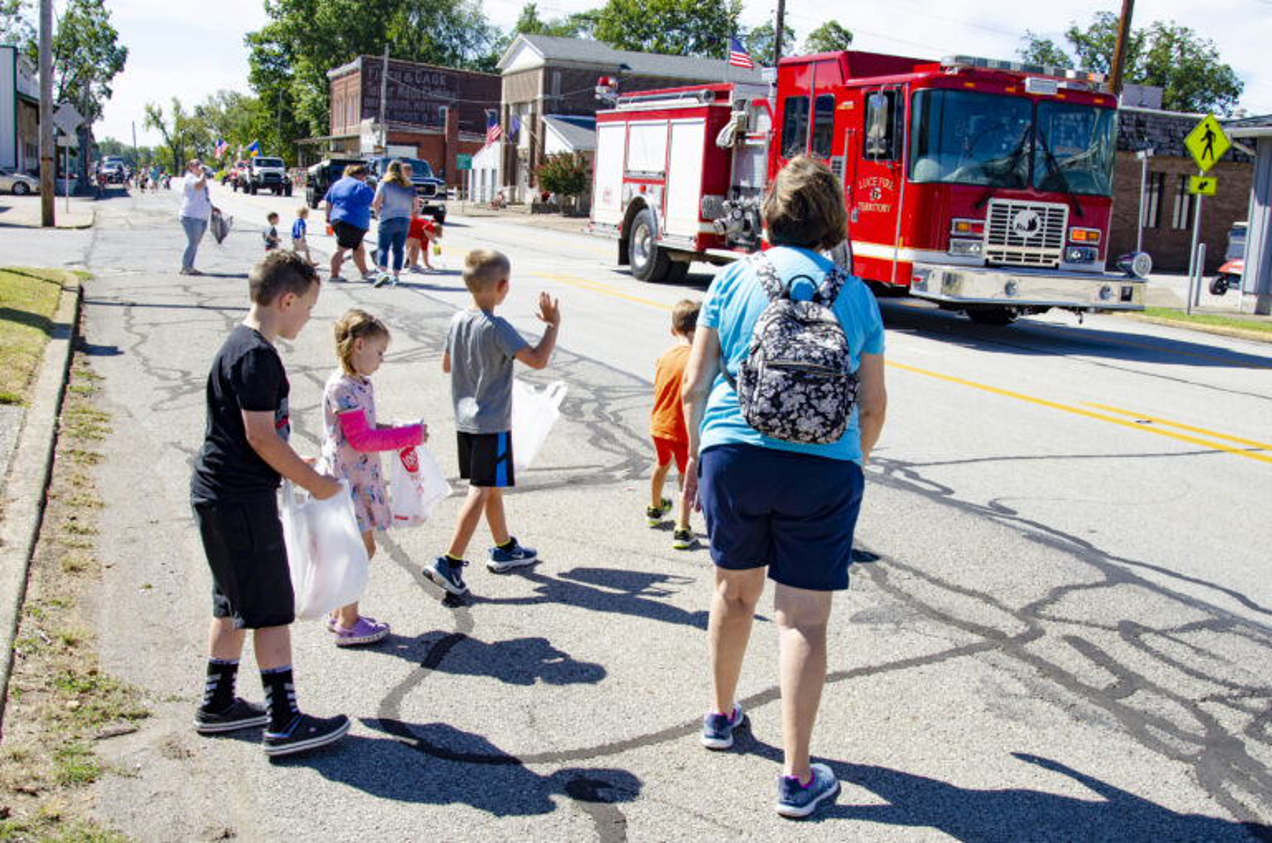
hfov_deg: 53.2
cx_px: 636
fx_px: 1270
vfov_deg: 36.7
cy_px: 422
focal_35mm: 36
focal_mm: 24
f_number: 8
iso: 100
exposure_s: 1/250
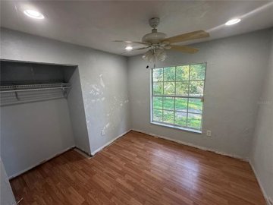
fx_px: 110
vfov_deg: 85.7
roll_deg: +1.6
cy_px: 102
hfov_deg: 102.1
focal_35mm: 14
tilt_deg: -10.0
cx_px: 136
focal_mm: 2.22
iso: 125
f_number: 2.2
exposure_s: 1/120
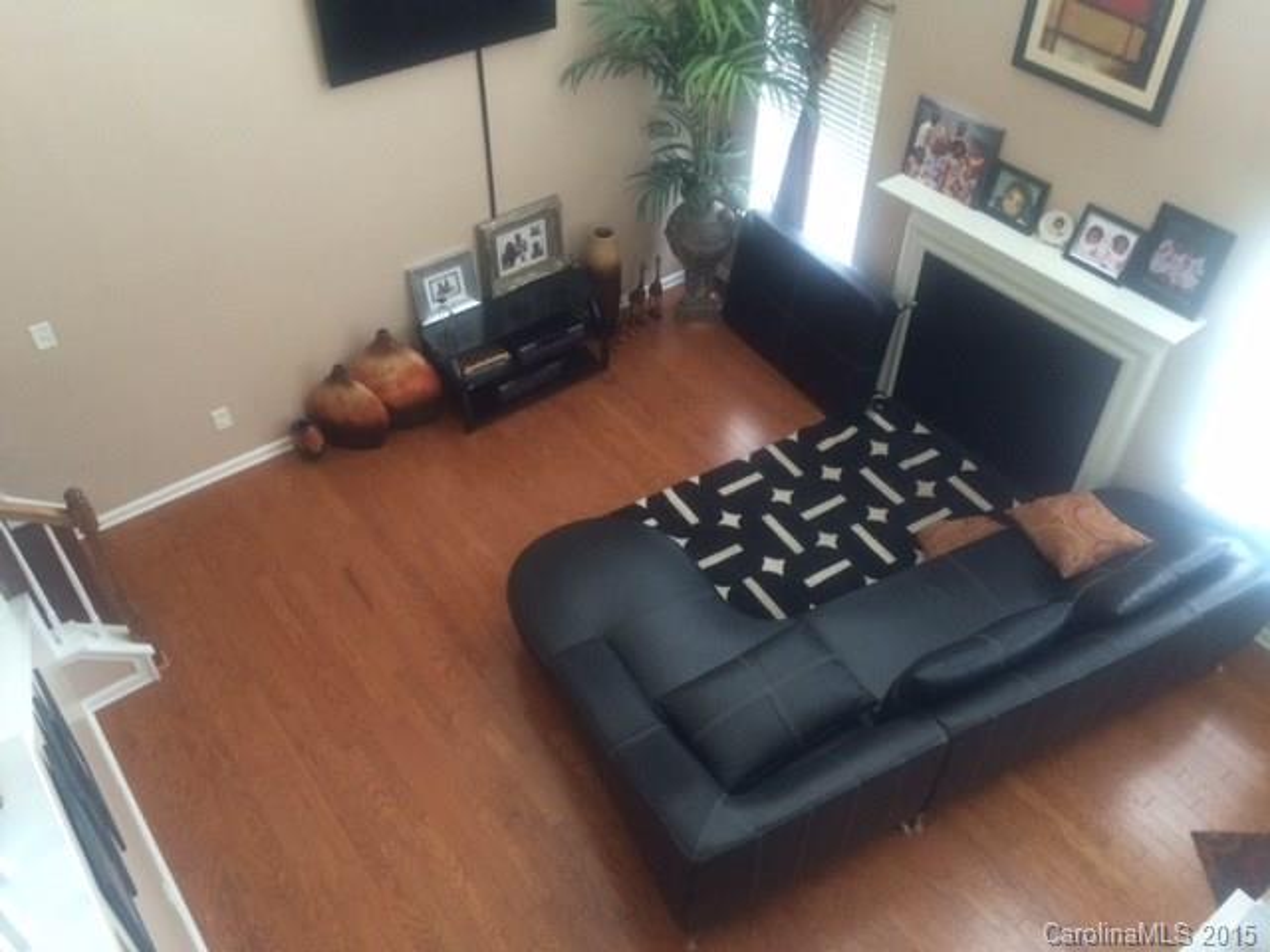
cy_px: 476
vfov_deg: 48.2
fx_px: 1064
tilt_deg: -42.6
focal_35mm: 29
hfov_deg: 61.7
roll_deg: -0.7
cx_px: 635
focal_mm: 4.15
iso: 320
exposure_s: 1/24
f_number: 2.2
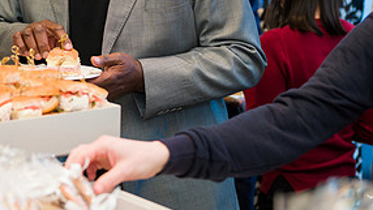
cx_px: 113
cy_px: -25
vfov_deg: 11.3
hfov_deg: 20.1
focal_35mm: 106
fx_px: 1049
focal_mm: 50
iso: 400
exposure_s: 1/200
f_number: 3.2
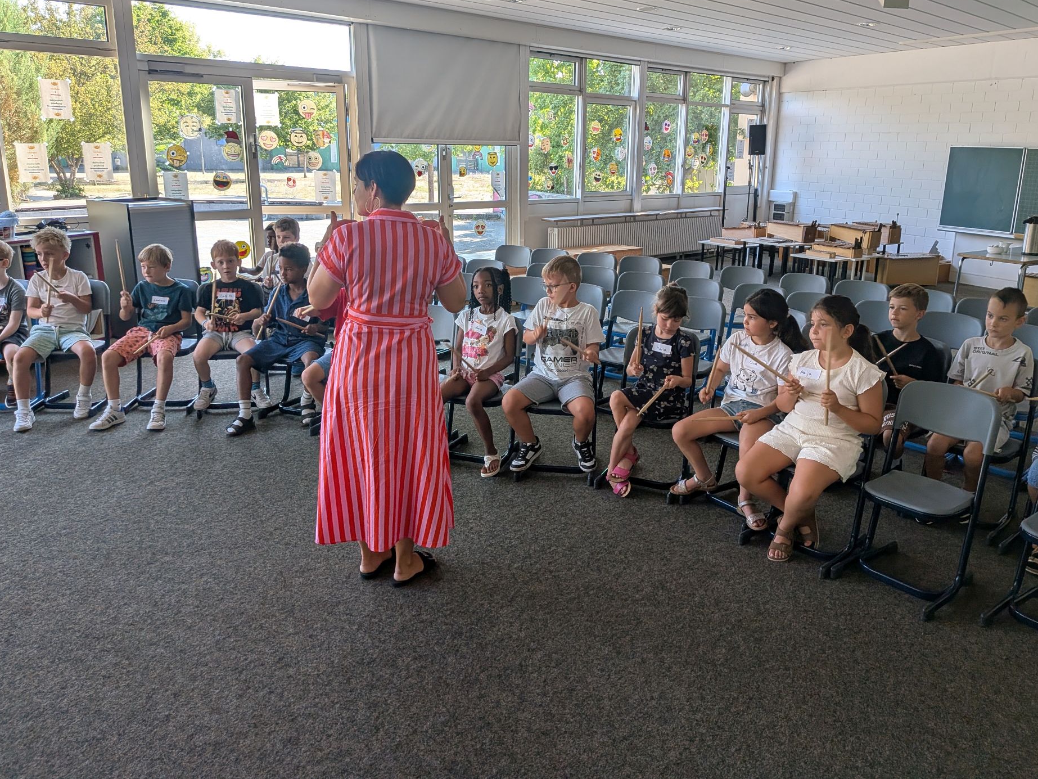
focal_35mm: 26
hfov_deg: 67.3
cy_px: 359
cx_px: 540
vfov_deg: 53.0
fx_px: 780
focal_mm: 4.53
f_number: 1.7
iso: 24
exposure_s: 1/117
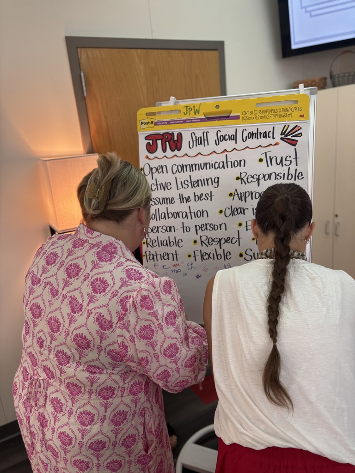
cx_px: 178
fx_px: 356
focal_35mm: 26
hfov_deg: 53.1
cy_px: 236
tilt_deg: -16.0
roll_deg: +5.7
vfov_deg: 67.3
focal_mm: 5.96
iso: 125
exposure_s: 1/120
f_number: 1.6
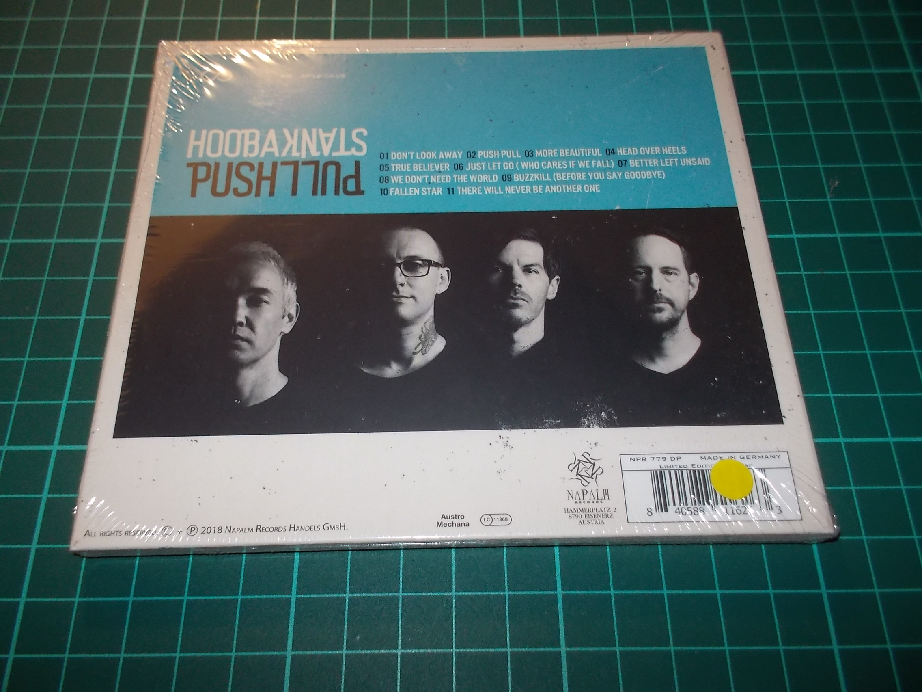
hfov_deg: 61.7
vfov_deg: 48.2
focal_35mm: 29
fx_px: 772
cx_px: 461
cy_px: 346
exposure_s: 1/30
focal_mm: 4.1
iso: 200
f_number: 3.3
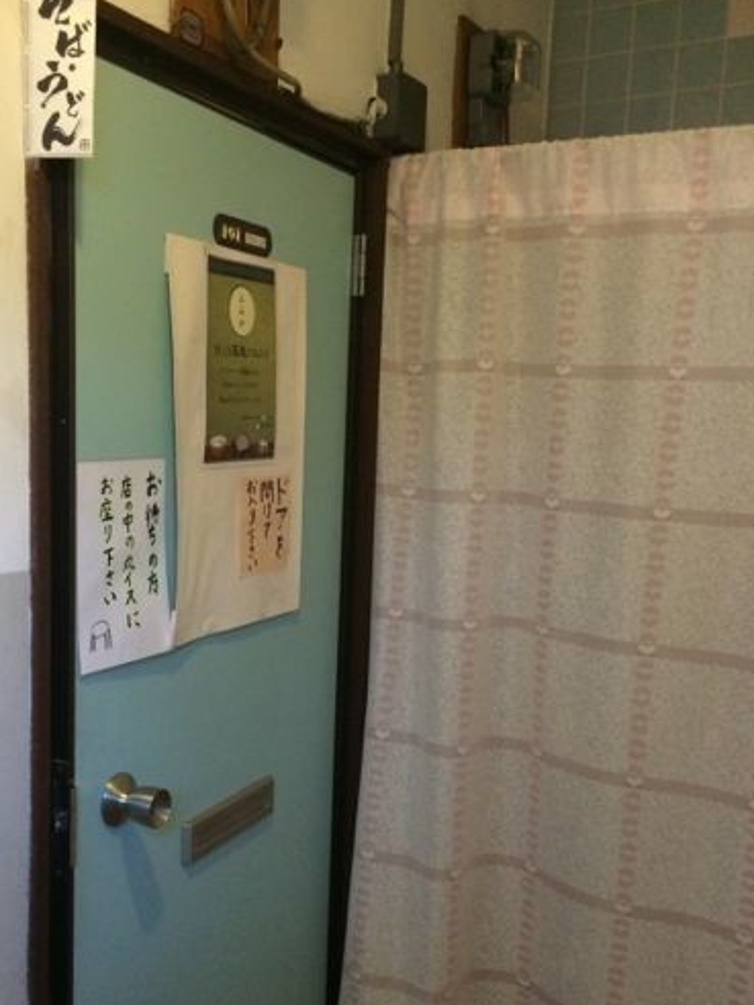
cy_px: 576
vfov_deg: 47.7
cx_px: 278
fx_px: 1133
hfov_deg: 36.6
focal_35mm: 39
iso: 320
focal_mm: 4.12
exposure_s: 1/30
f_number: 2.2
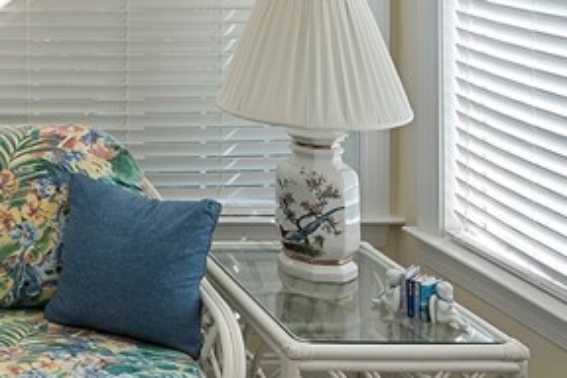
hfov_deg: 27.1
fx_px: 1008
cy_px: -102
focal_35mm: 64
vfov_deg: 19.7
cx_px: -140
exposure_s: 1/50
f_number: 8
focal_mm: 17
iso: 640
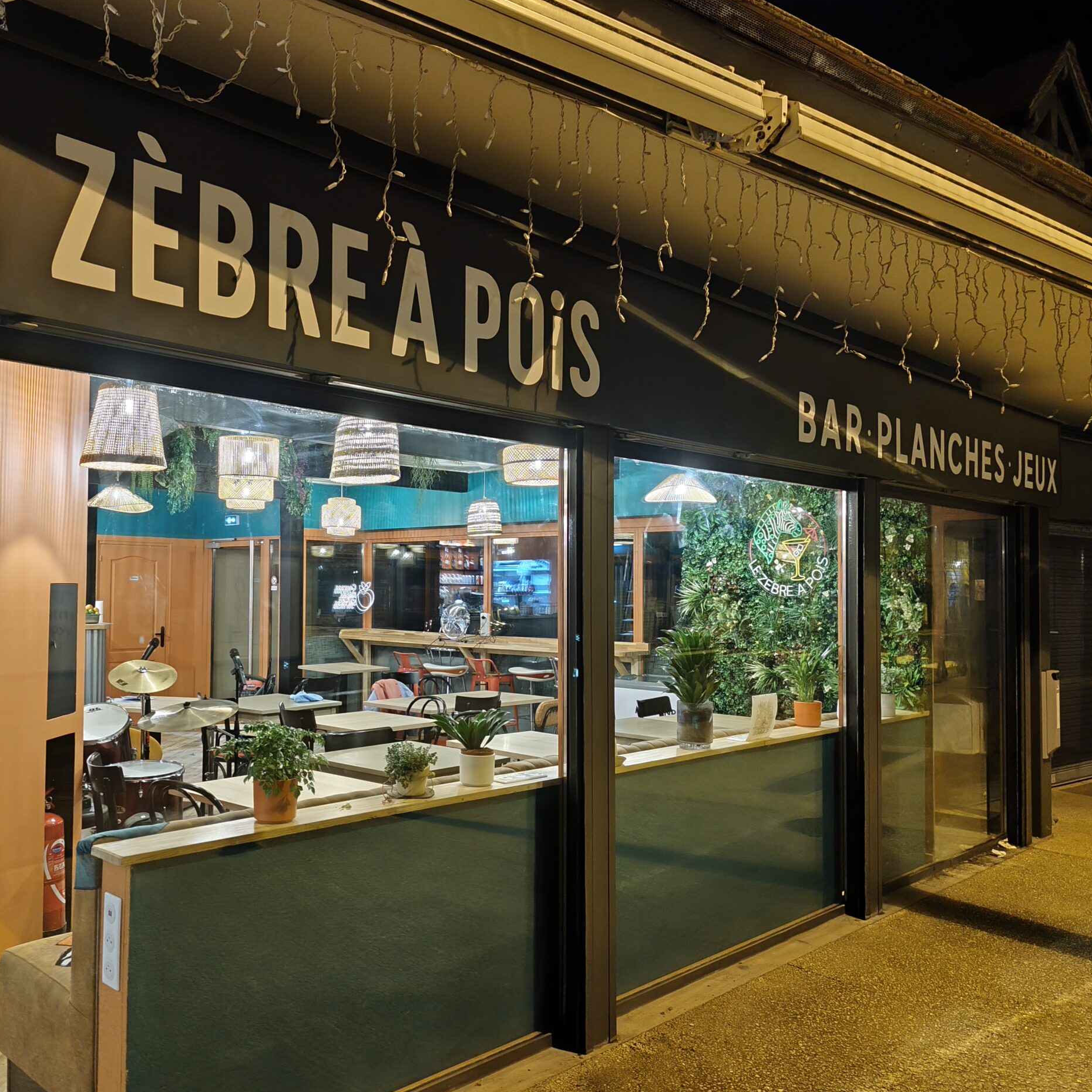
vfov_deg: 57.3
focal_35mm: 28
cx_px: 413
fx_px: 999
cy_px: 560
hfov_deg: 56.6
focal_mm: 6.19
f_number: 1.65
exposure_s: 1/21.2
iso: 2000
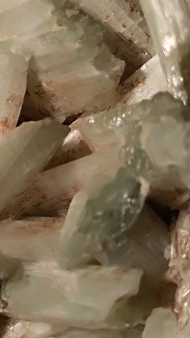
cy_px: 108
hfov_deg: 13.4
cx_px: -37
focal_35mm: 88
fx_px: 788
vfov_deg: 24.1
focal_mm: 3.54
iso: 110
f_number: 2
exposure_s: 1/100
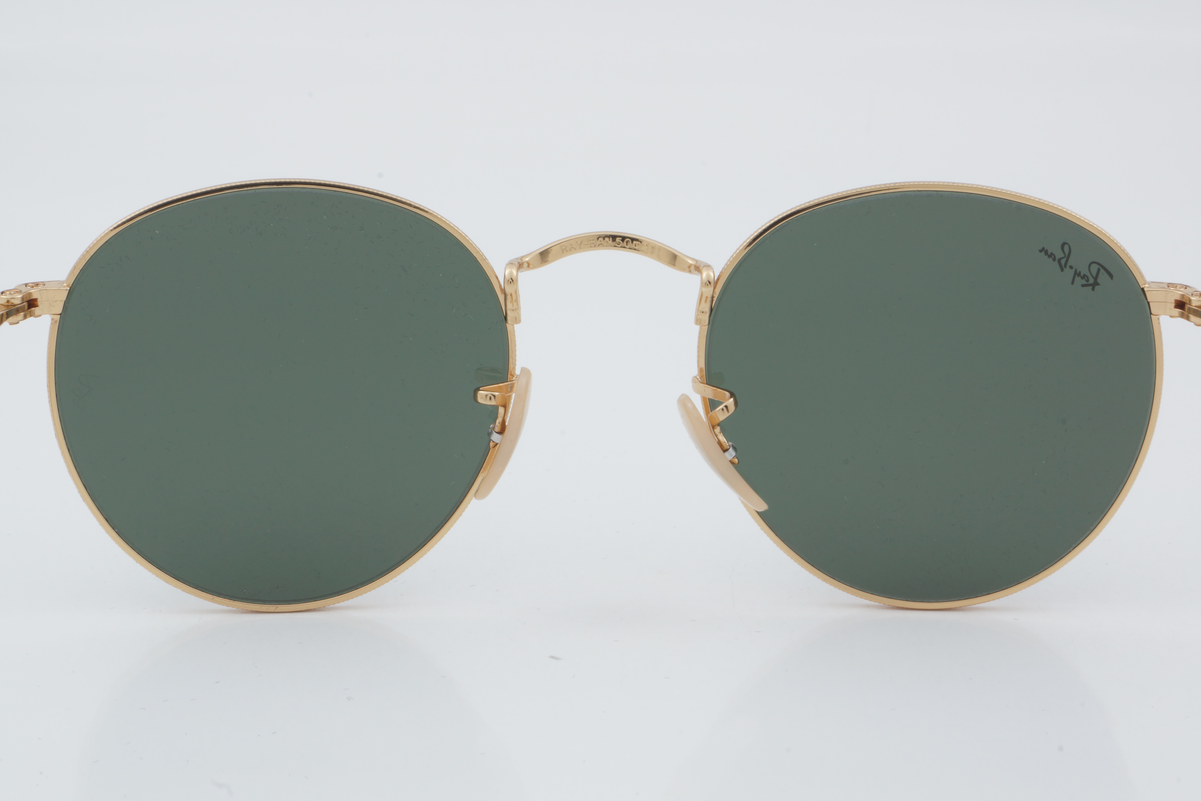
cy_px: 400
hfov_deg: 24.6
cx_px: 600
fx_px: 2752
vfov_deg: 16.6
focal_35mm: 82
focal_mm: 55
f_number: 29
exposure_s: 1/4
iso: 100
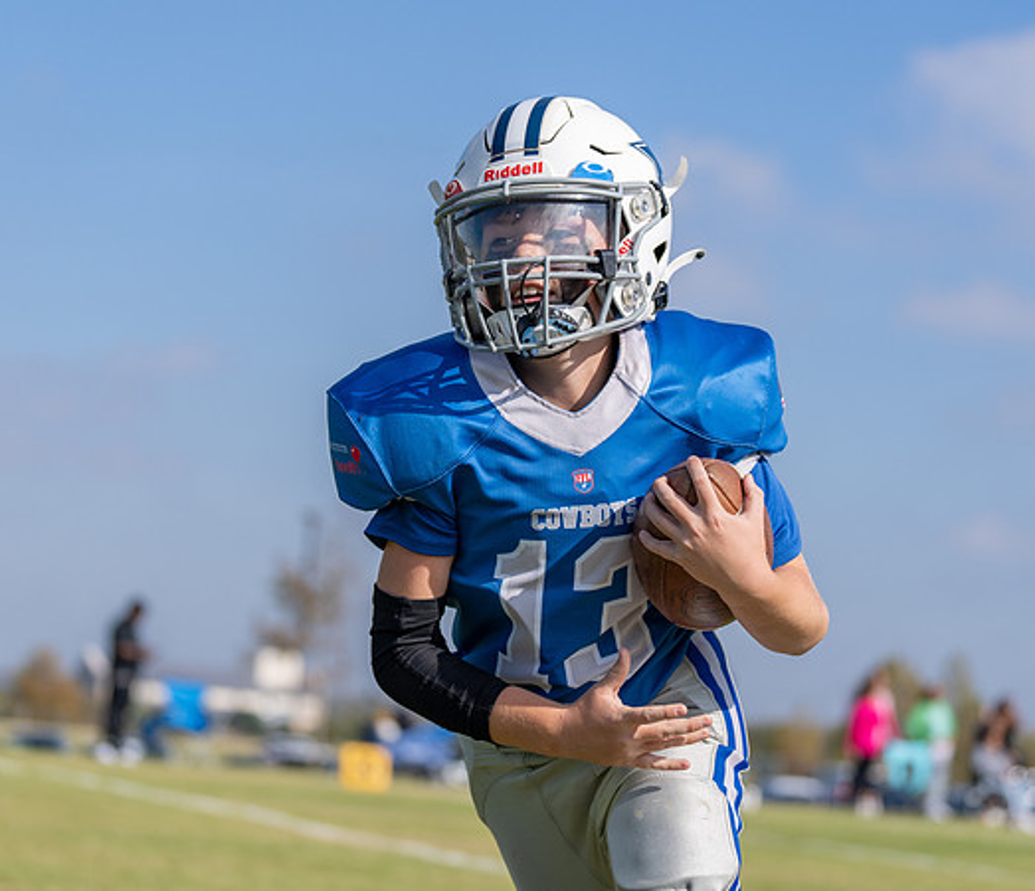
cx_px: 487
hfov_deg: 18.3
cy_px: 360
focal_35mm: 102
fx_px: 3215
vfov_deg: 15.8
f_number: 2.8
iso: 100
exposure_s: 1/3200
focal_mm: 70
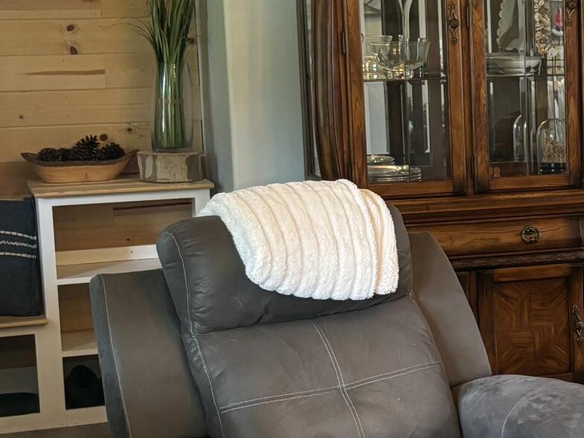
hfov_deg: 18.8
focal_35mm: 99
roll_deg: +0.2
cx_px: 686
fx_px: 1670
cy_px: 271
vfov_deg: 14.9
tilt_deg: -9.6
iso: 320
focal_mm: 5.96
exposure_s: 1/60
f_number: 1.6
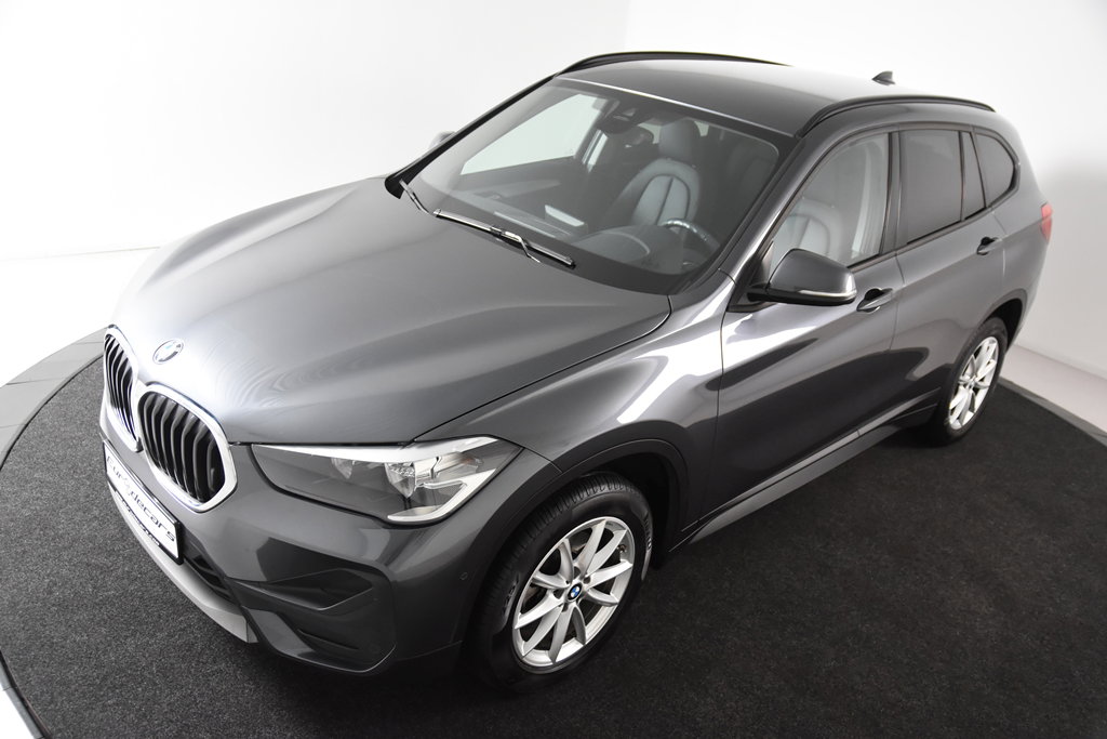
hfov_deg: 61.9
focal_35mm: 30
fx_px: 923
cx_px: 554
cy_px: 370
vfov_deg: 43.6
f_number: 3.5
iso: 1600
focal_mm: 20
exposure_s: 1/50
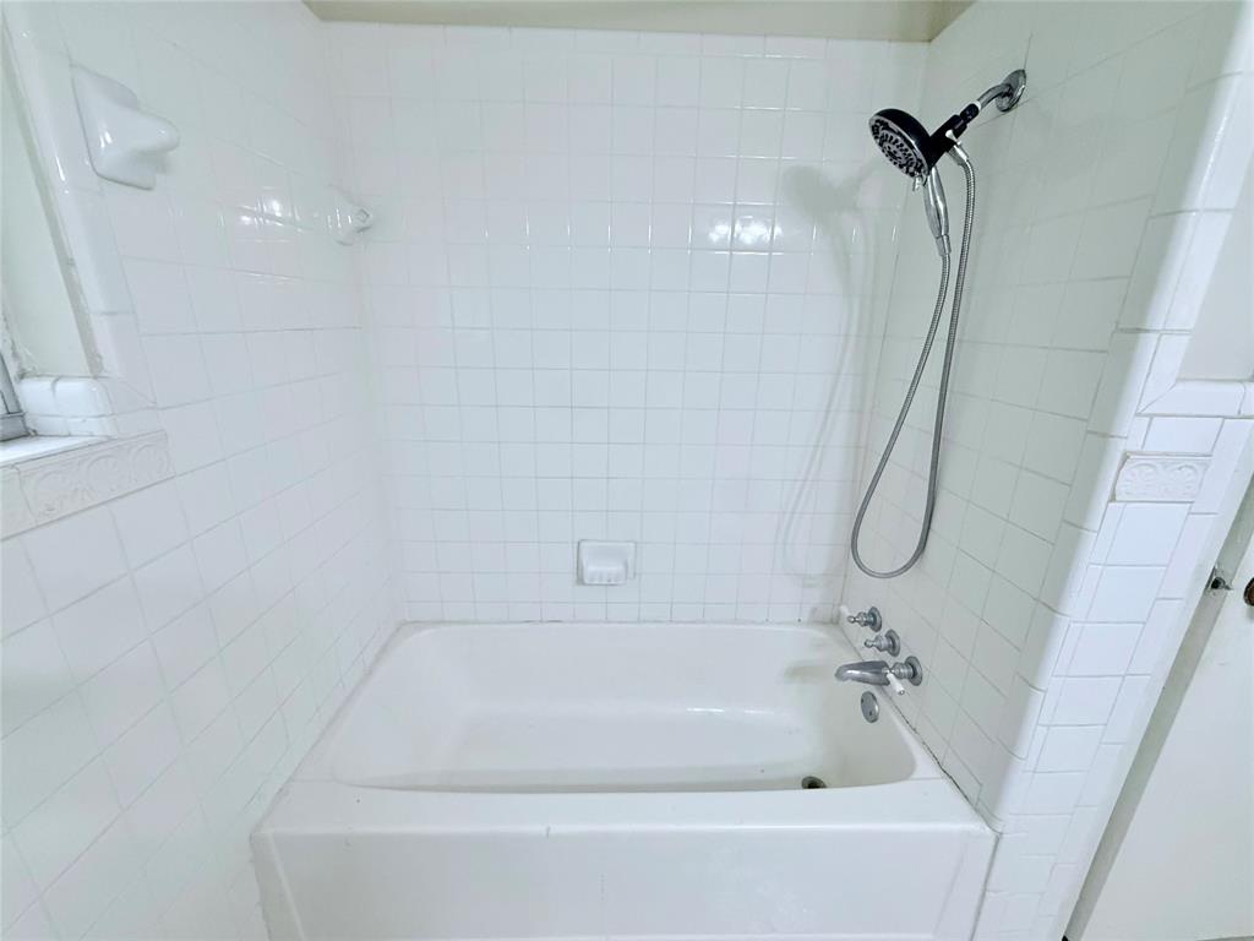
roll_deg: -0.9
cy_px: 470
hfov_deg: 102.1
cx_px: 627
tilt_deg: -17.5
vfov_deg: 85.7
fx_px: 507
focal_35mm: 14
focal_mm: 2.22
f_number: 2.2
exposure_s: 1/120
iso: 250
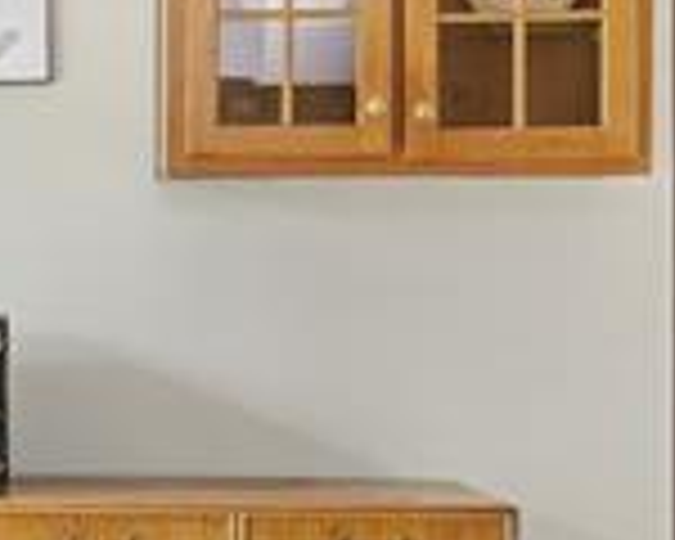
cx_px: -261
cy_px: 286
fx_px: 2178
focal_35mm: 109
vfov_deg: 14.1
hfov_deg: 16.4
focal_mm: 17
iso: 400
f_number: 9
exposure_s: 1/6
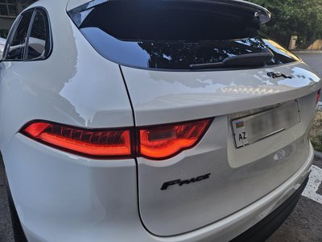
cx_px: 161
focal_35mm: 23
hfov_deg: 73.9
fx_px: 214
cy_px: 121
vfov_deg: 58.9
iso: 25
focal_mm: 5.4
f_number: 1.8
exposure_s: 1/106
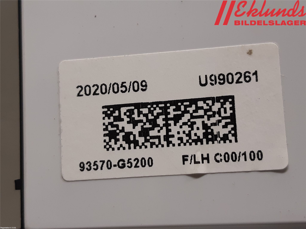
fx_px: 230
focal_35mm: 26
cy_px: 114
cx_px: 153
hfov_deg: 67.3
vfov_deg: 53.1
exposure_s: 1/50
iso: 80
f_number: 1.7
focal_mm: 3.93
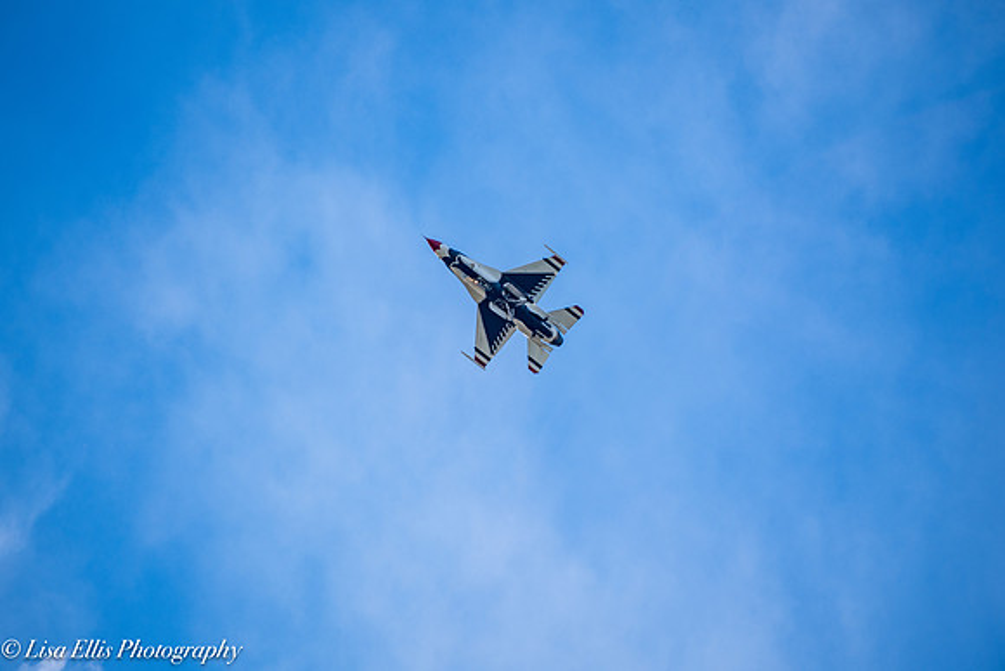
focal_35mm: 240
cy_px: 336
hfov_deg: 8.6
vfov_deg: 5.7
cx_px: 502
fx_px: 6701
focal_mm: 200
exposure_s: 1/1000
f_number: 5
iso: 100
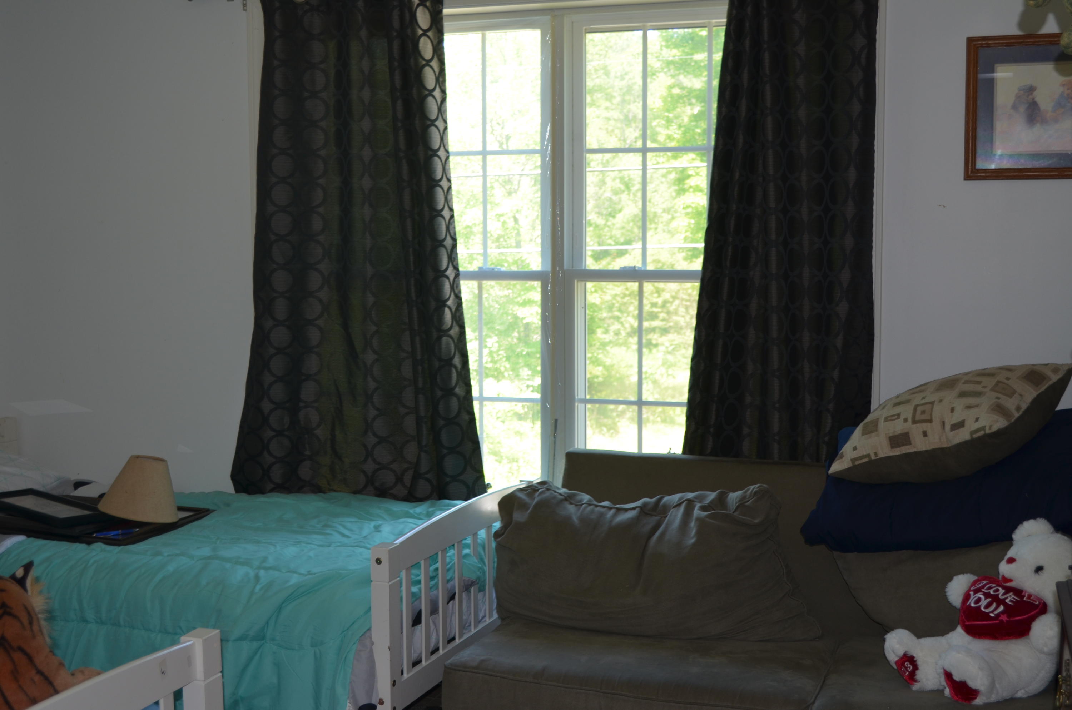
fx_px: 1426
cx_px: 536
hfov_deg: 41.2
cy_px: 355
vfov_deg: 28.0
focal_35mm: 48
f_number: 4.8
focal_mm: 32
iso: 200
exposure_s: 1/30
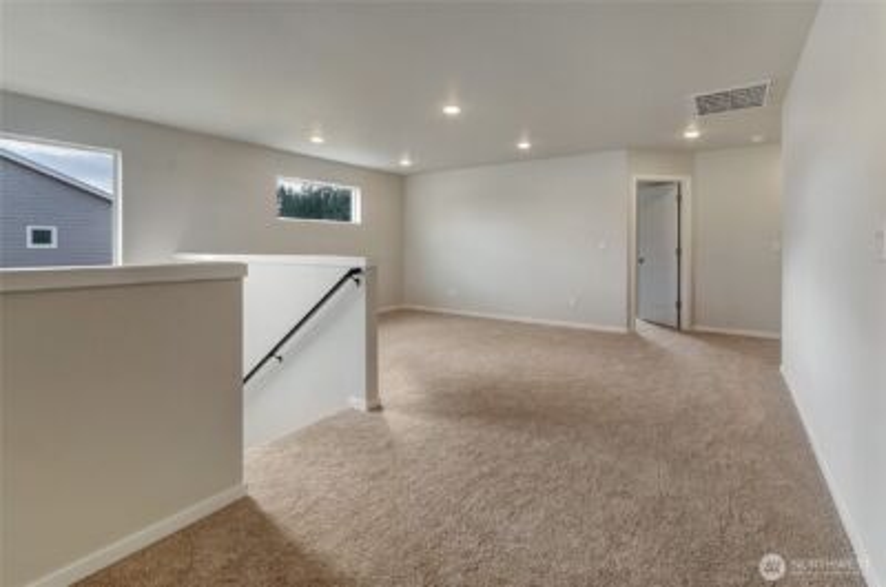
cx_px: 443
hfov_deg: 100.5
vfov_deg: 77.1
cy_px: 294
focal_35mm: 15
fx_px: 368
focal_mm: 10
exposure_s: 1/20
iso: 125
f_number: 8
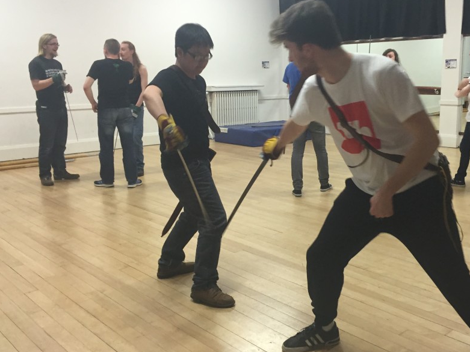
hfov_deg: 48.5
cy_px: 167
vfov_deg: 37.7
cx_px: 296
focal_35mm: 38
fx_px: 516
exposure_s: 1/33
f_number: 2.2
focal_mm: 4.15
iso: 160
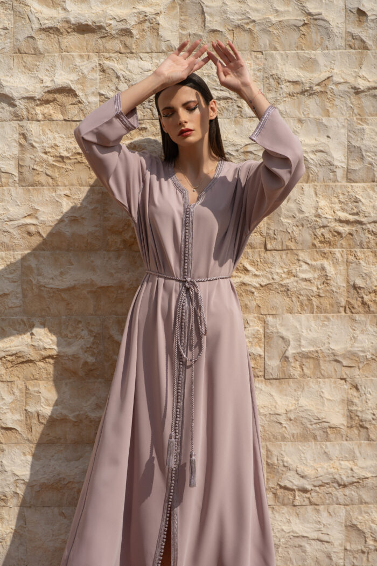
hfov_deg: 16.1
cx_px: 188
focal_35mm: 85
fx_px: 1335
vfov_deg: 23.9
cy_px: 283
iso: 64
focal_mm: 85
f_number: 4
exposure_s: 1/1600
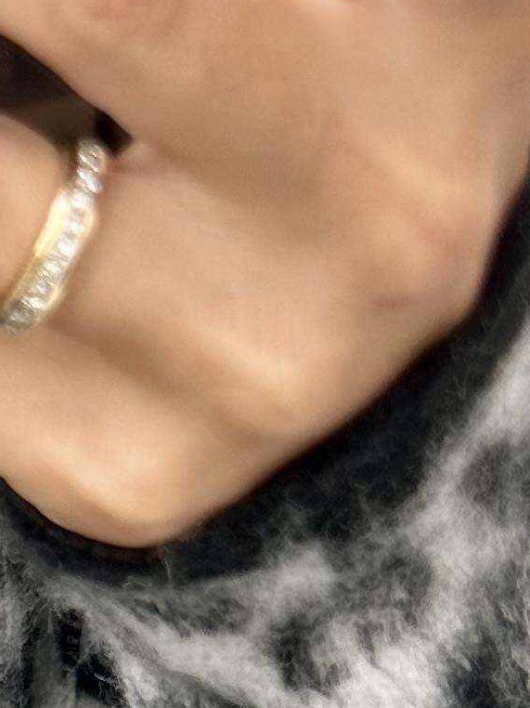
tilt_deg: -51.1
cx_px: -726
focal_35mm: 127
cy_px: 1209
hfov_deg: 10.2
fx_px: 2594
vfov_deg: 14.0
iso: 80
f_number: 1.78
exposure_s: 1/258
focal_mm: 6.86
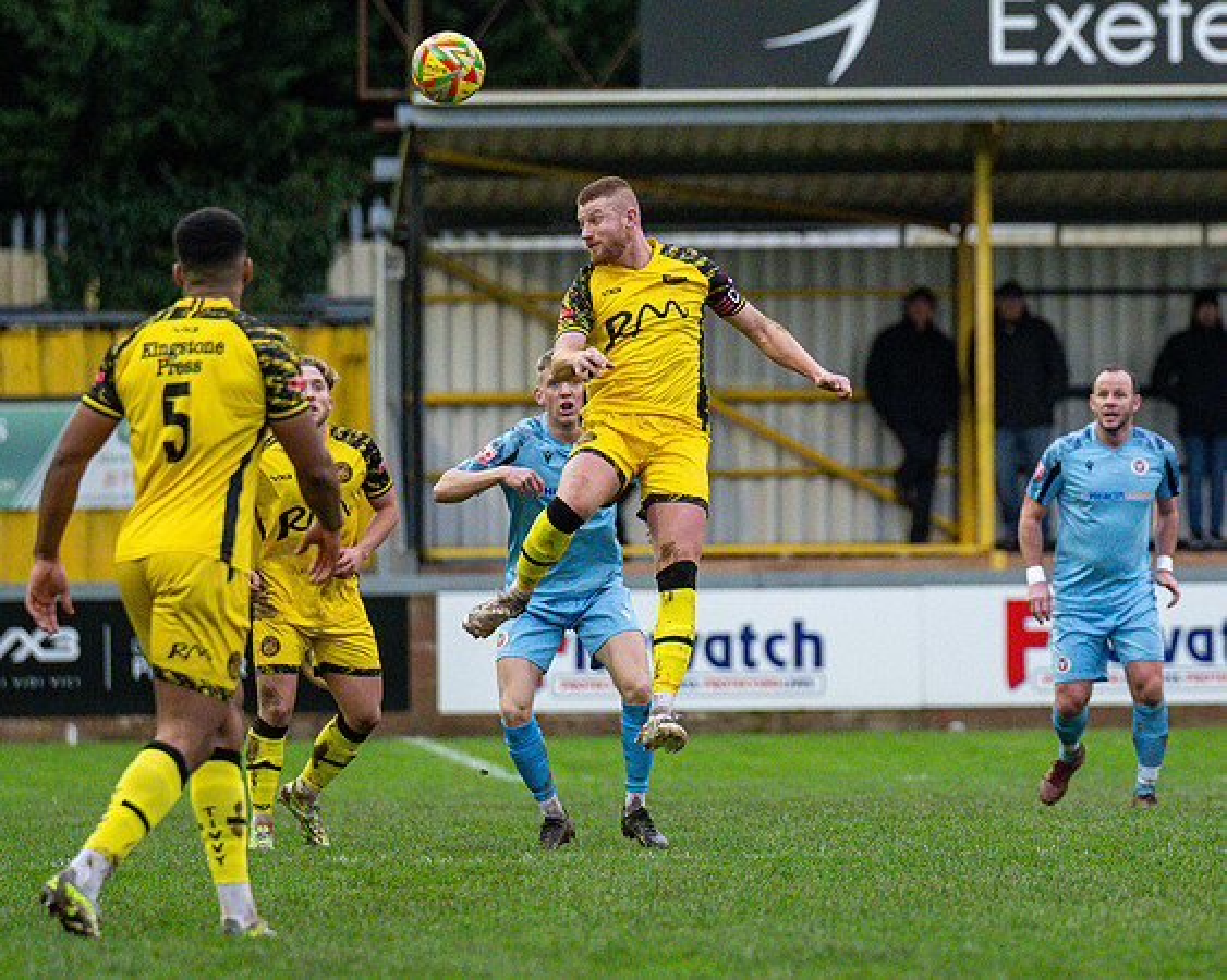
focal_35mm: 450
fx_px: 16322
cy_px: 428
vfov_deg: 3.4
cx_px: 808
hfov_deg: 4.3
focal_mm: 200
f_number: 3.2
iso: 2000
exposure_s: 1/1600
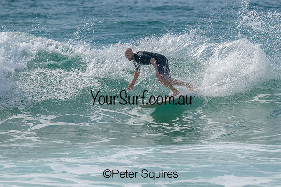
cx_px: 162
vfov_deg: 1.9
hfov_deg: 2.9
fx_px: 5604
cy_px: 75
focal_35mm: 718
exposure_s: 1/2000
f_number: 11
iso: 500
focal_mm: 600
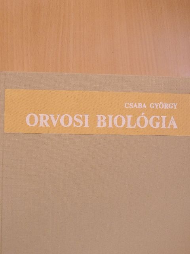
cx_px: 95
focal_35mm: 47
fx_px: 344
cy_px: 127
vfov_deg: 40.4
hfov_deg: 30.9
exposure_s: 1/50
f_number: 3.5
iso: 800
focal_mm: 8.3
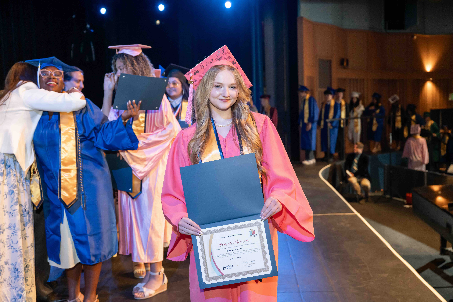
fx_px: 503
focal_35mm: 40
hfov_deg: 48.5
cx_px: 226
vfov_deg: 33.4
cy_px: 151
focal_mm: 40
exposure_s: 1/250
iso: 1600
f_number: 3.5
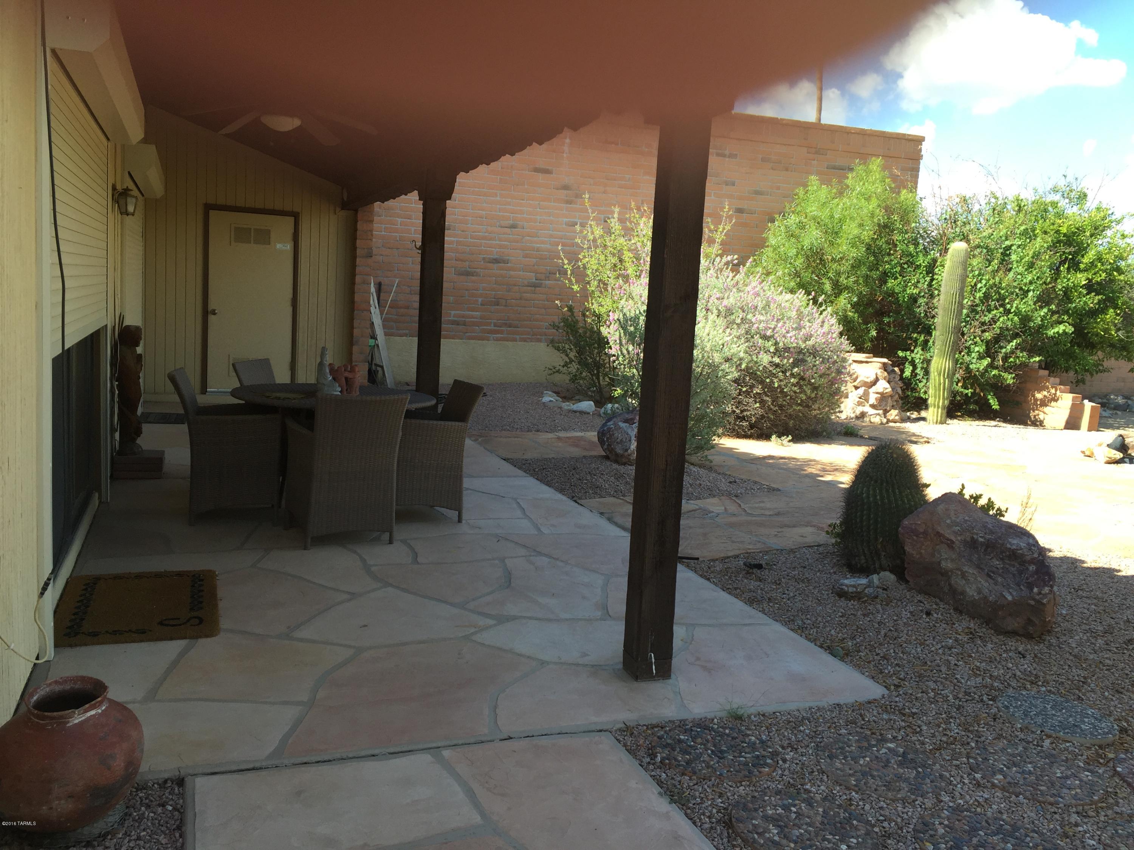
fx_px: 950
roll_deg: -4.8
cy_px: 425
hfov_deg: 61.7
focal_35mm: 29
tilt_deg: -7.1
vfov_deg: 48.2
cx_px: 567
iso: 32
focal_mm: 4.15
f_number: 2.2
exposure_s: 1/476
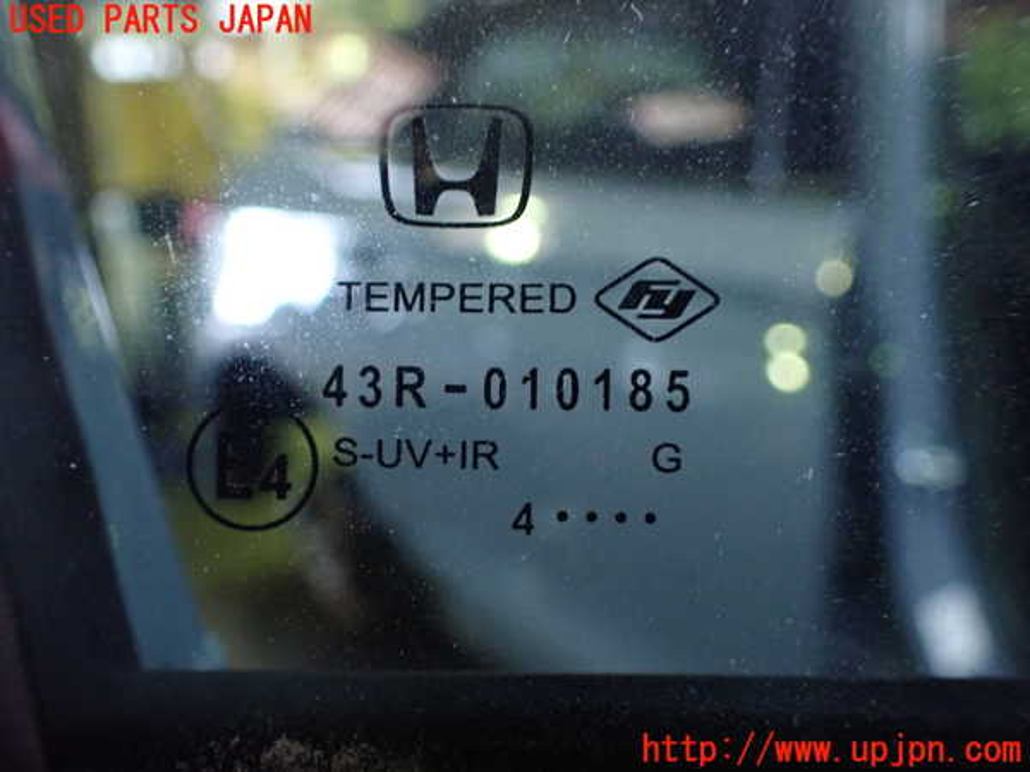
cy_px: 386
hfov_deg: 60.0
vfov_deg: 46.8
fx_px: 893
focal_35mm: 30
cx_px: 515
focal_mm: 5.4
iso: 800
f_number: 2.3
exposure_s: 1/40
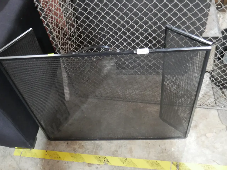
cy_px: 85
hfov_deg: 47.9
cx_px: 112
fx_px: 256
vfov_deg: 36.8
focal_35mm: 39
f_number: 4.1
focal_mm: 19
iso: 2500
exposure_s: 1/60
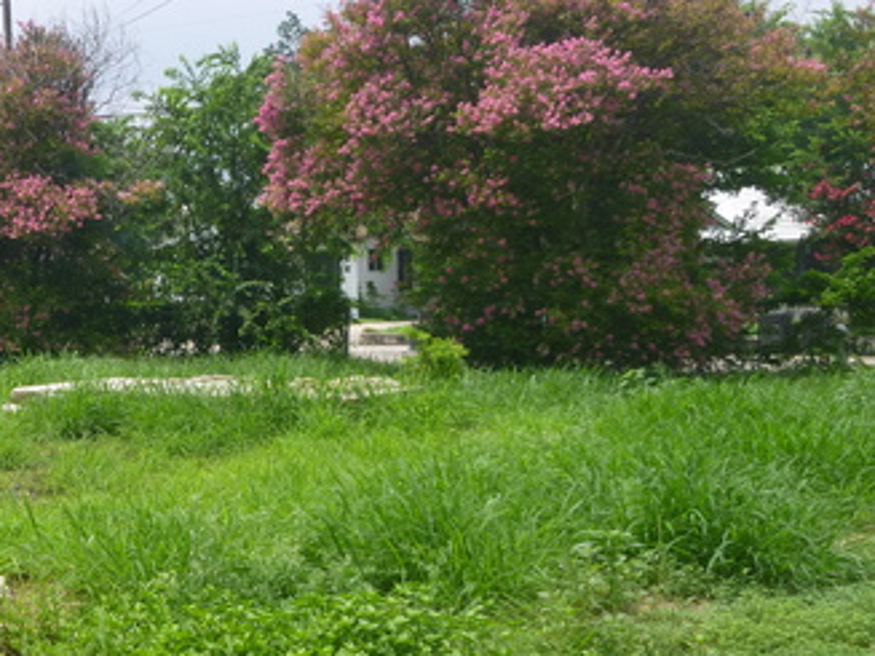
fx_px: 1238
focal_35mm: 49
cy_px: 383
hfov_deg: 37.0
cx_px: 126
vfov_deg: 29.6
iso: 100
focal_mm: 4.5
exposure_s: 1/400
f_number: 3.9
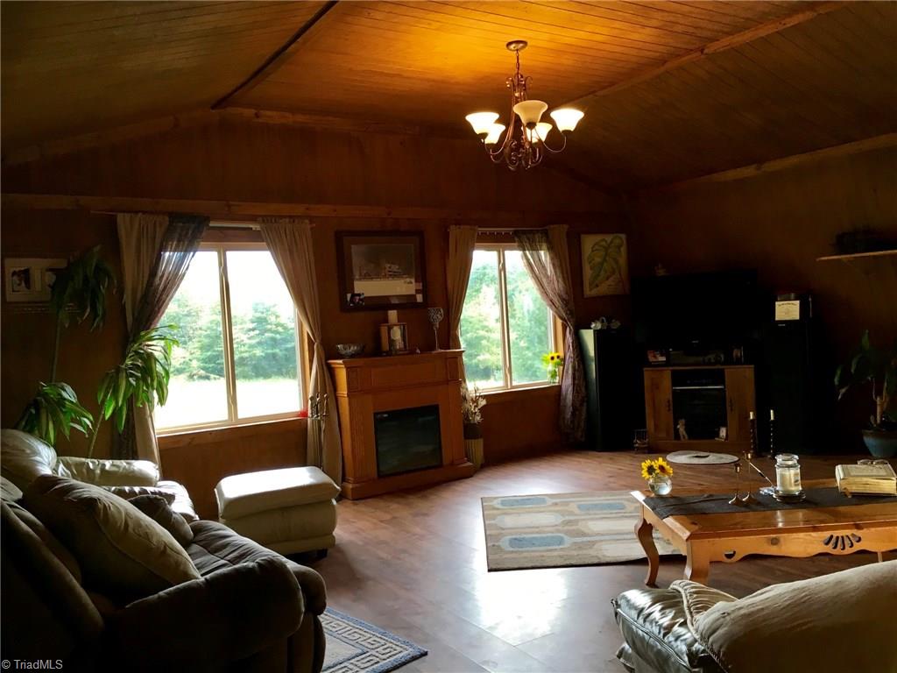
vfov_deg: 48.2
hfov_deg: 61.7
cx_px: 448
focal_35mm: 29
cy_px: 336
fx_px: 751
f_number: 2.2
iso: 32
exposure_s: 1/30
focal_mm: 4.15
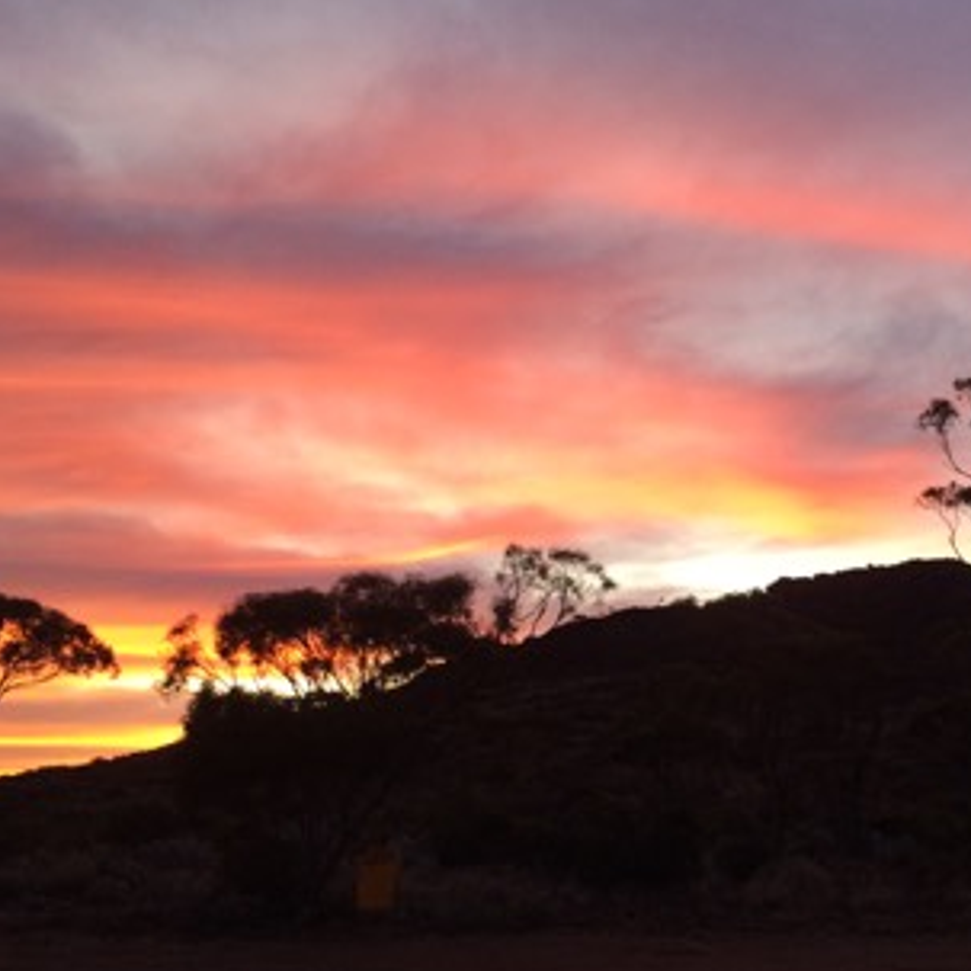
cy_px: 567
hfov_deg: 37.4
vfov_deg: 38.2
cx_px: 724
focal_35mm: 44
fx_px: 1396
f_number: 2.2
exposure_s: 1/30
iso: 64
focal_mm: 4.15
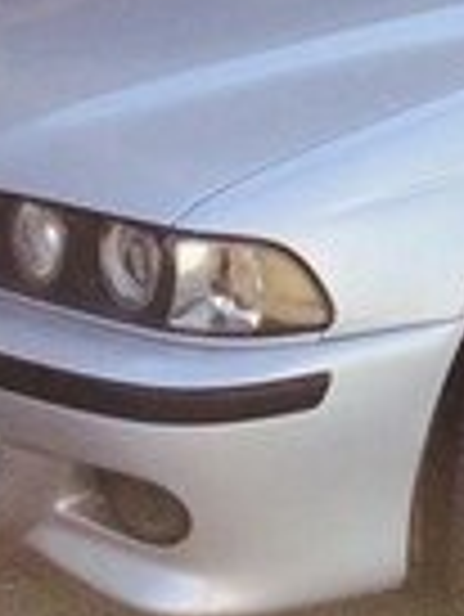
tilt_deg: -5.5
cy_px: -306
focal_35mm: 105
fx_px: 1874
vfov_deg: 17.0
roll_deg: -3.0
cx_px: 455
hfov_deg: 13.9
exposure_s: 1/1026
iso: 32
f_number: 2.2
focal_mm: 4.15
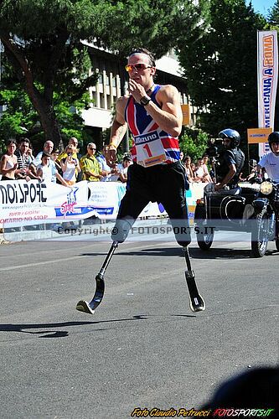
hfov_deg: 17.1
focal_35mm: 80
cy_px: 210
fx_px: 931
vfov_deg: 25.4
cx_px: 140
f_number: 9
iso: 200
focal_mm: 80
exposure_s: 1/400
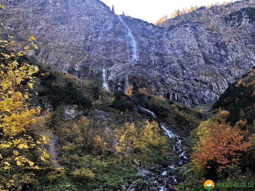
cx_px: 128
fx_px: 206
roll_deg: -0.5
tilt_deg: +26.2
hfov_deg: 63.4
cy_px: 96
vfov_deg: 49.7
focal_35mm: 28
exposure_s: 1/120
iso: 50
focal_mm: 3.99
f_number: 1.8
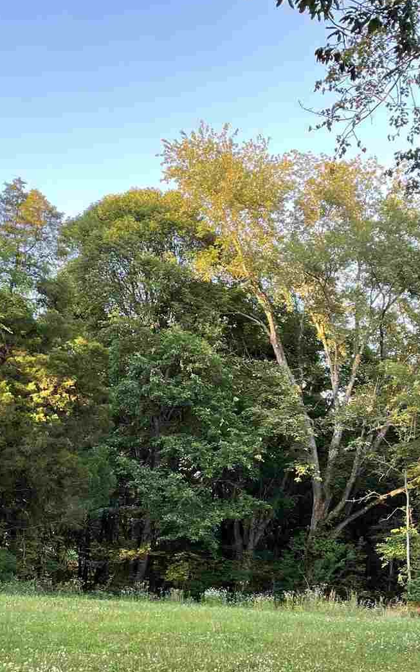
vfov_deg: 37.2
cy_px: 437
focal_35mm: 54
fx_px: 989
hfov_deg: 23.7
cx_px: 325
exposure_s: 1/121
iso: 40
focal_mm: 4.2
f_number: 1.6
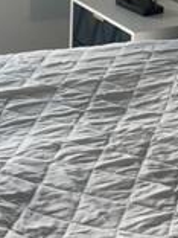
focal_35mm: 107
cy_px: -146
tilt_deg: -4.2
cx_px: -55
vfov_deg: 16.3
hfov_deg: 13.3
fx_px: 734
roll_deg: -0.5
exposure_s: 1/79
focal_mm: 4.2
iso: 32
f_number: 1.6
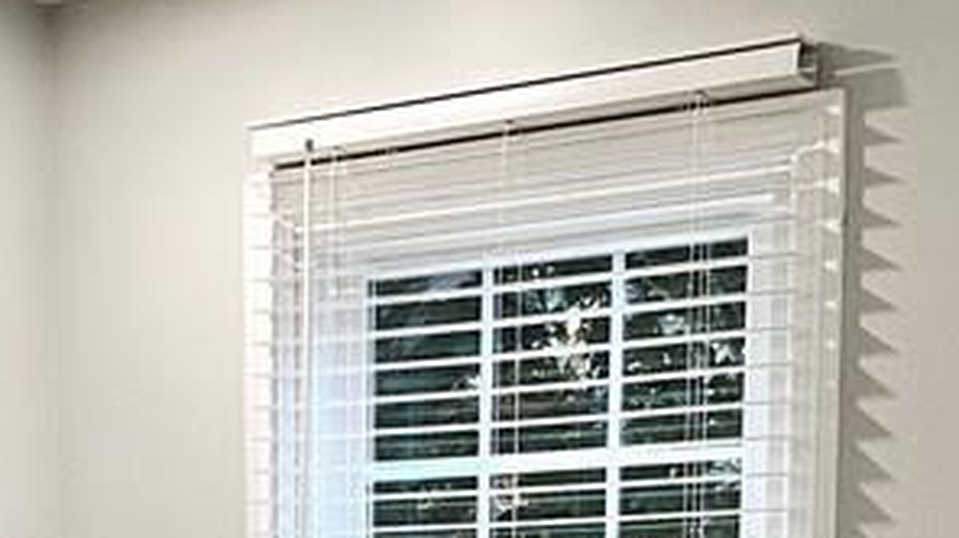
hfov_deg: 21.5
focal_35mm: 98
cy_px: 1001
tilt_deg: -7.5
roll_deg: +1.2
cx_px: 191
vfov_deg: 11.4
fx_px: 2490
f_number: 1.8
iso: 125
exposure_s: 1/60
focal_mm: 4.25
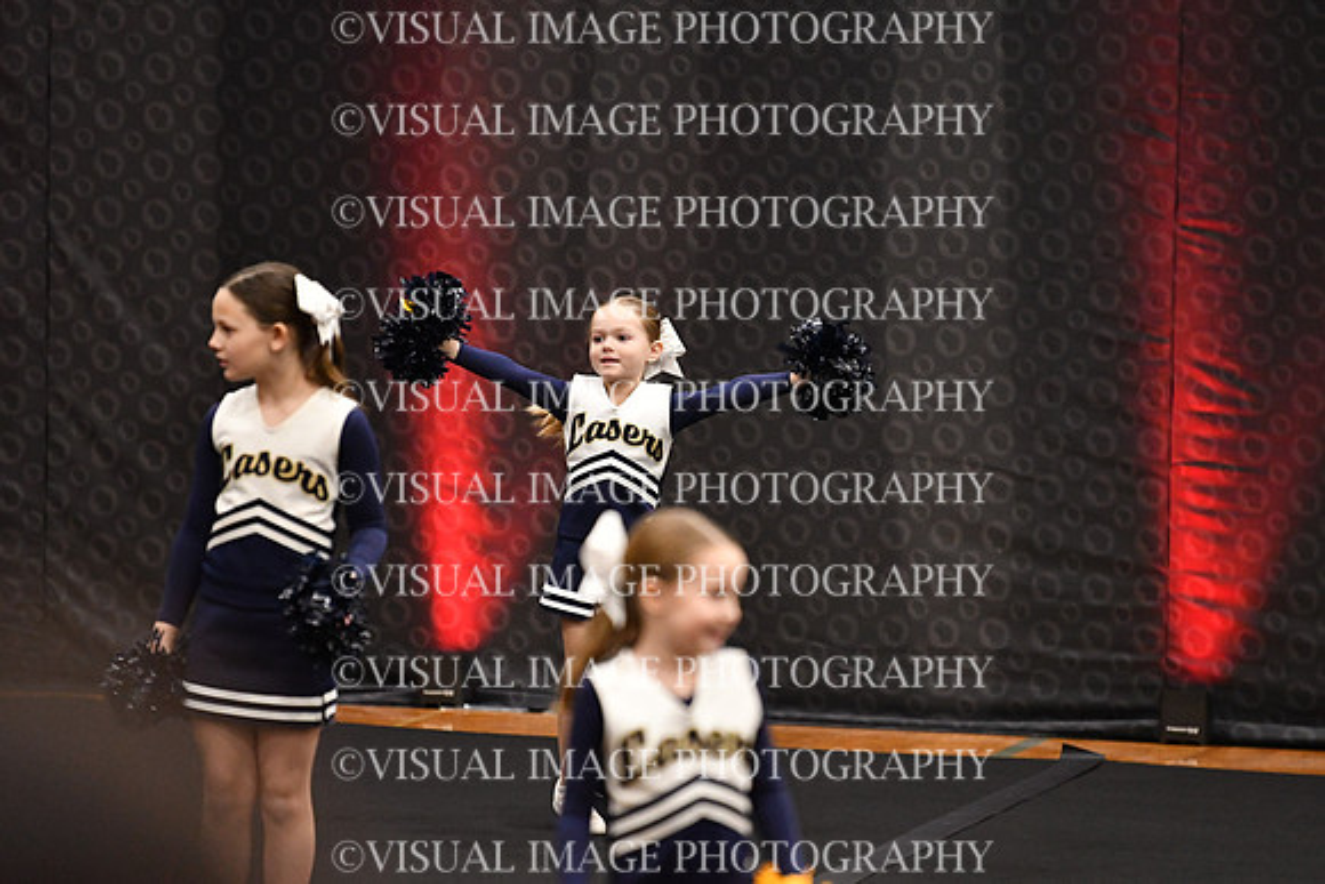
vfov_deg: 4.6
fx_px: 11044
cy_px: 442
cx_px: 662
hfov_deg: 6.9
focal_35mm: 300
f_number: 2.8
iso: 5000
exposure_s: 1/800
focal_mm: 200
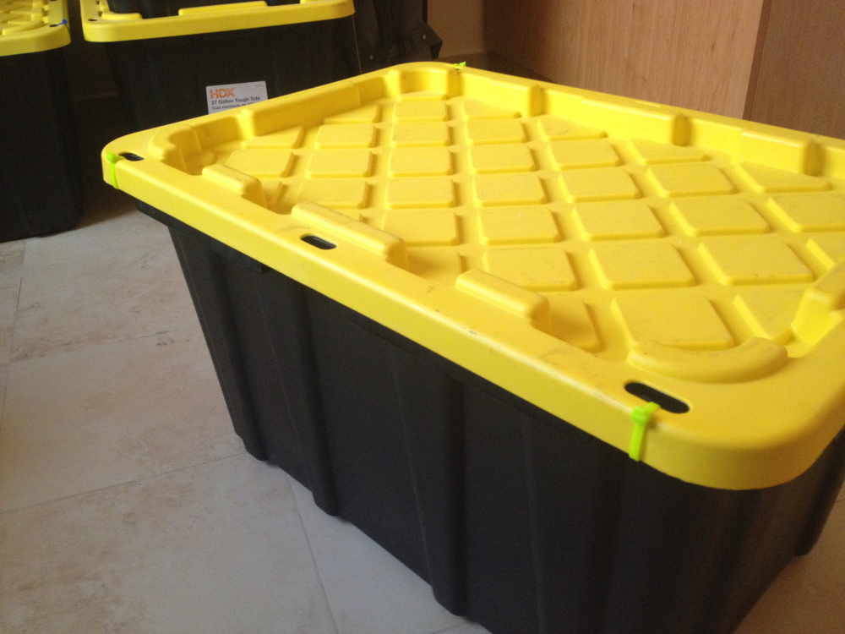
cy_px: 317
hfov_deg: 52.6
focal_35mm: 35
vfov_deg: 40.7
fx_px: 854
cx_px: 422
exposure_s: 1/20
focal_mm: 4.28
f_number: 2.4
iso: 250
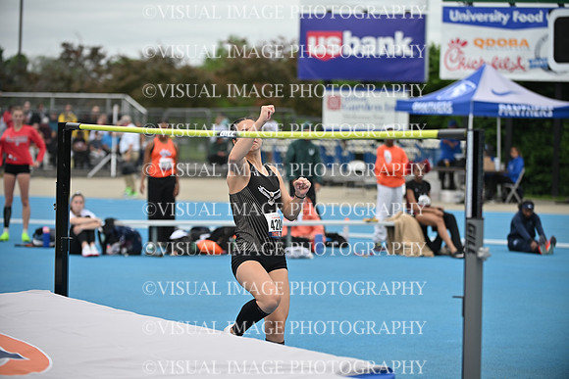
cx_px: 284
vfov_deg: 11.4
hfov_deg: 17.1
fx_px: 1897
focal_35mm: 120
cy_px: 190
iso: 250
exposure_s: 1/2500
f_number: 3.2
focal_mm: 120
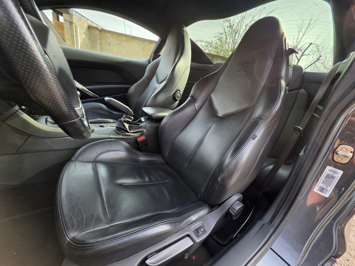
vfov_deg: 89.9
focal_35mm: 13
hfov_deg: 106.2
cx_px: 178
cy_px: 133
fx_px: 133
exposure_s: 1/120
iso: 16
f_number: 1.9
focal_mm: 2.2
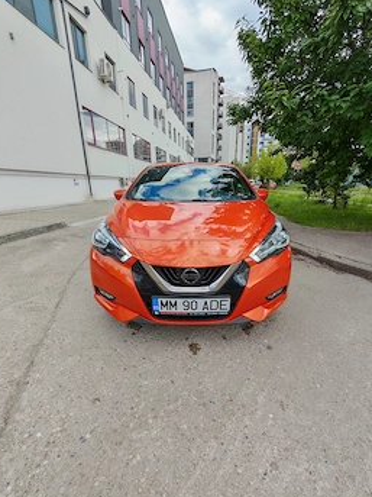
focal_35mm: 14
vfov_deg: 102.0
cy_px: 262
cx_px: 195
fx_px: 201
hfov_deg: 85.6
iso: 50
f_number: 2
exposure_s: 1/450
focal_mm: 1.82
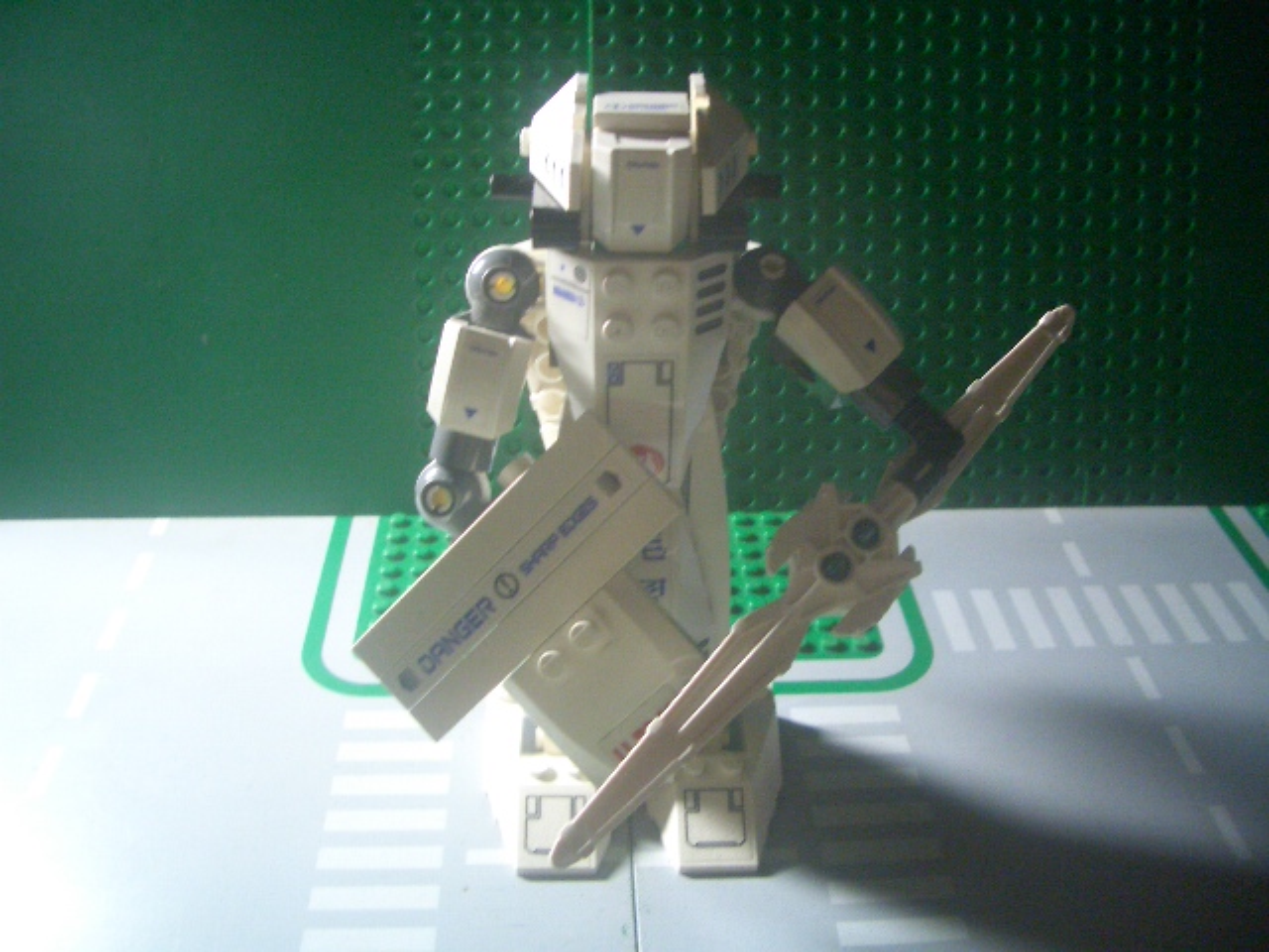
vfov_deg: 40.7
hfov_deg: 52.6
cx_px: 634
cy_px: 476
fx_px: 1283
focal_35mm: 35
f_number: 2.6
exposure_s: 1/25
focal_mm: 5.8
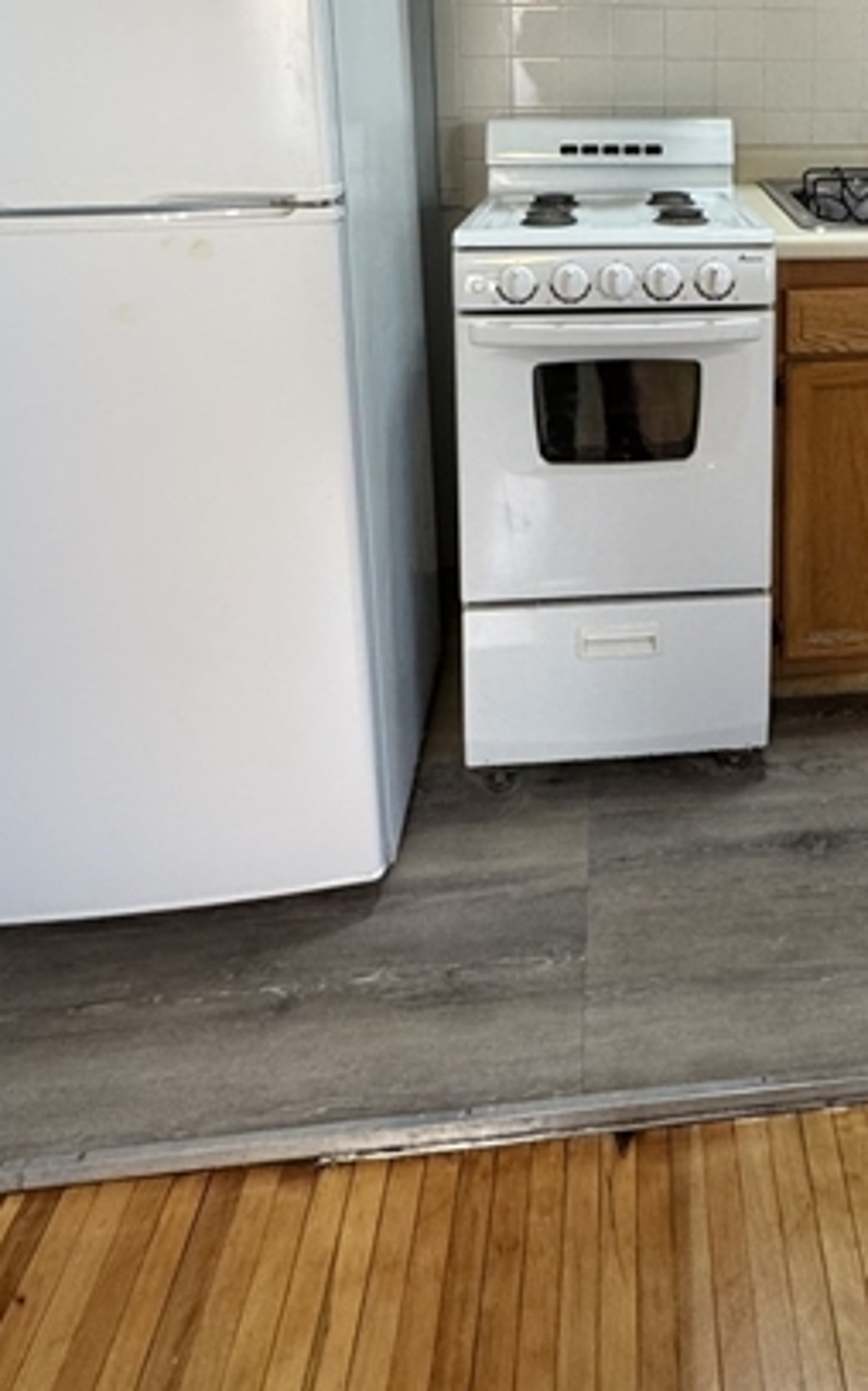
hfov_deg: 42.1
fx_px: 1061
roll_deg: +0.2
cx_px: 718
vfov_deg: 59.5
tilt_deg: -10.4
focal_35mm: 28
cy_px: 219
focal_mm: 2.22
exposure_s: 1/120
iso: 250
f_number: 2.2
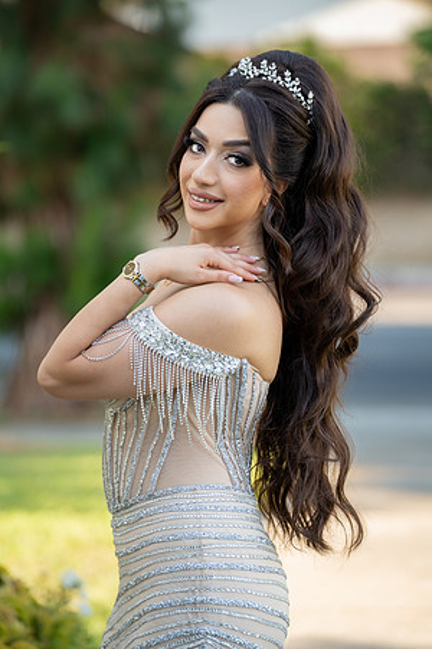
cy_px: 324
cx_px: 216
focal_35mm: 114
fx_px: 2052
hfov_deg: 12.0
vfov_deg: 17.9
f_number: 2.8
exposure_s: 1/400
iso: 250
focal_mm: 114
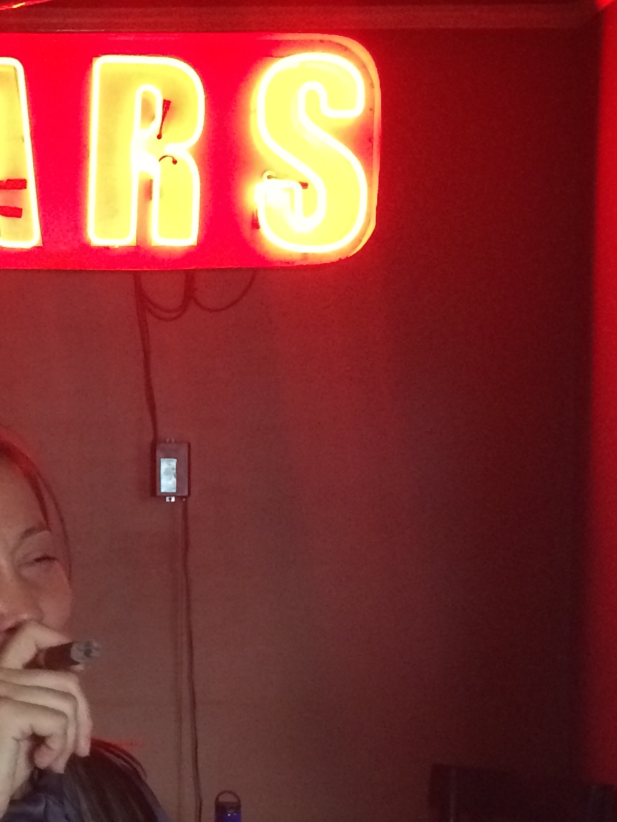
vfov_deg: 25.8
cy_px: 574
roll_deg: +1.2
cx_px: -85
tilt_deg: -5.4
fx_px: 1782
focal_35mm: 75
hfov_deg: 18.8
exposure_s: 1/17
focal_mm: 4.15
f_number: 2.2
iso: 320
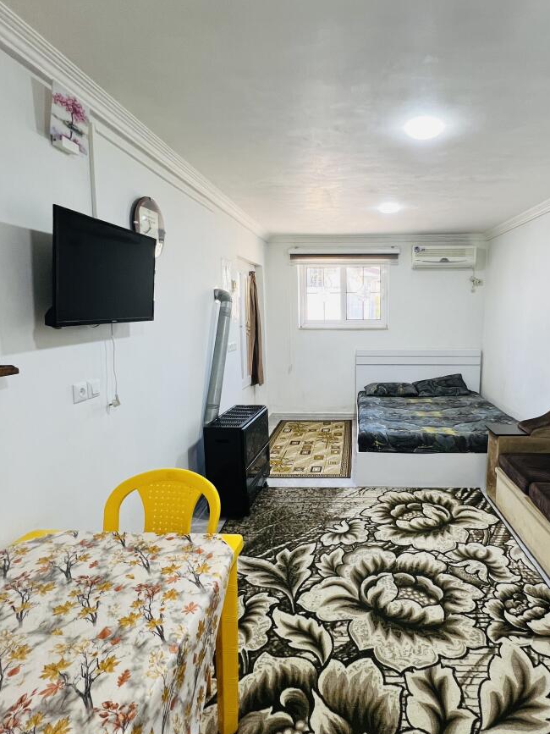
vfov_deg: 87.7
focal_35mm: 18
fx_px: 381
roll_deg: -0.3
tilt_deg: -5.4
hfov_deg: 70.1
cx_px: 352
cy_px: 357
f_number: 1.8
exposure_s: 1/100
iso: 125
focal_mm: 1.57
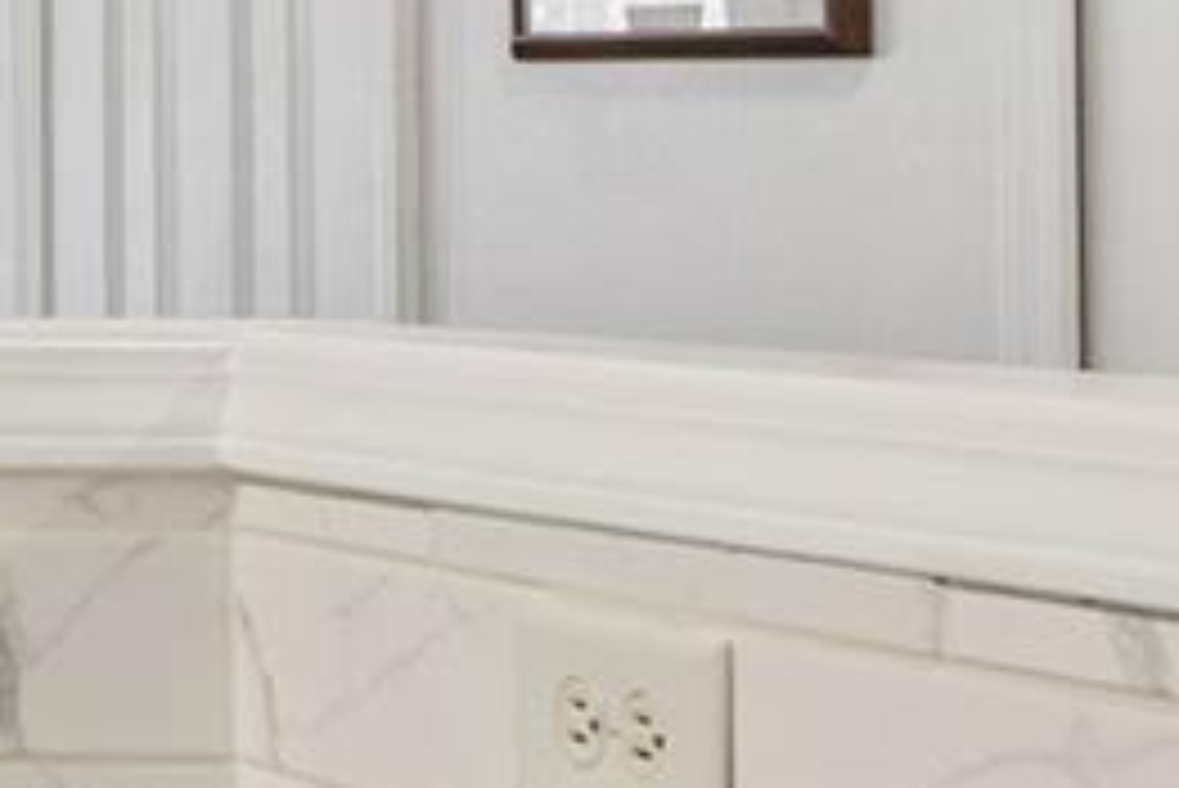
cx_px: -2493
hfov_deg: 10.5
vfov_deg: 11.0
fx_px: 4096
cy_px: 216
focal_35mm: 125
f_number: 8
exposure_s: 1/6
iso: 640
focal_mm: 16
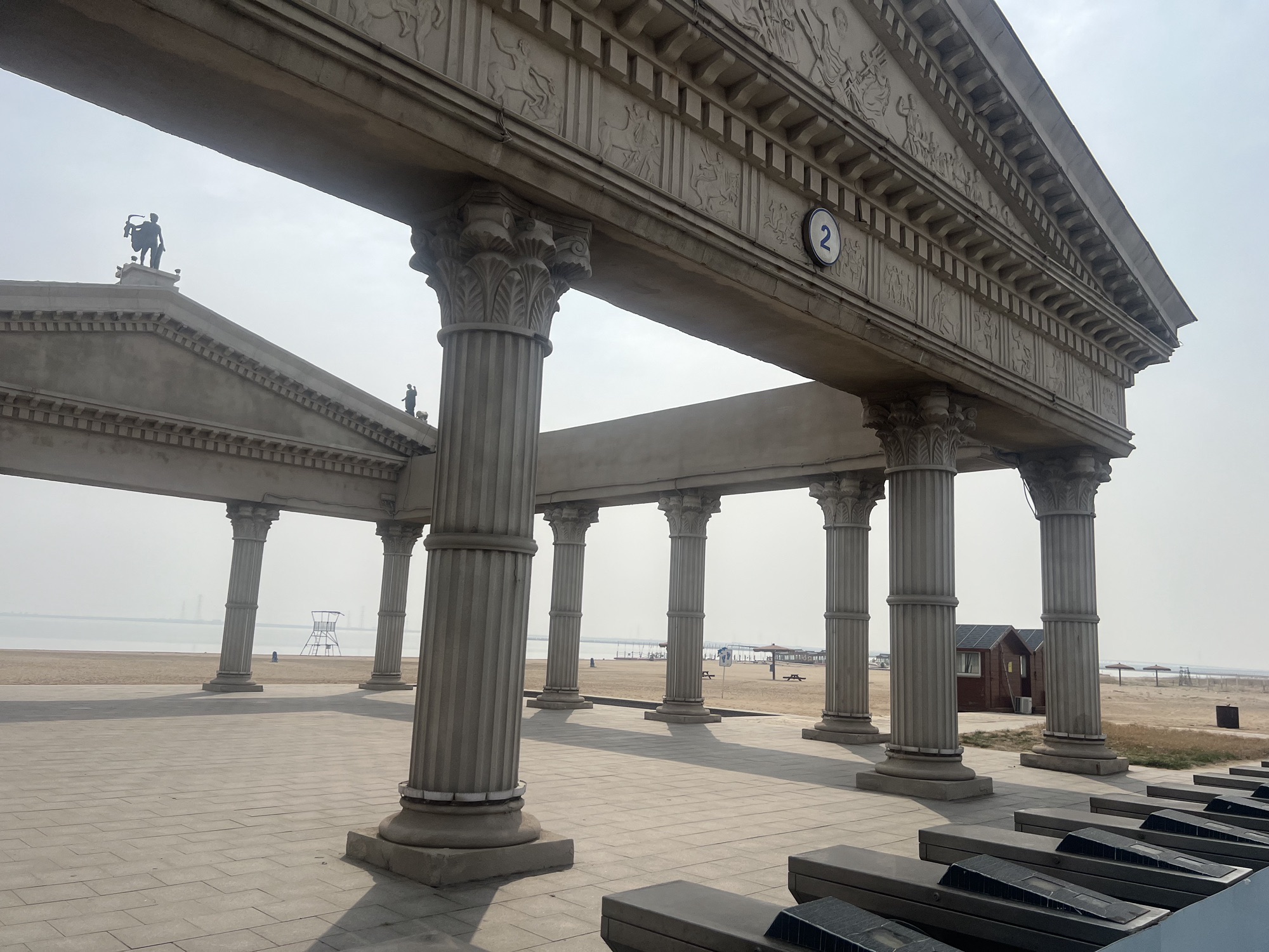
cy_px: 476
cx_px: 634
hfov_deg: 67.3
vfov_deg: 53.1
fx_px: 953
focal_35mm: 26
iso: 50
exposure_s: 1/11364
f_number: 1.5
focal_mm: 5.7
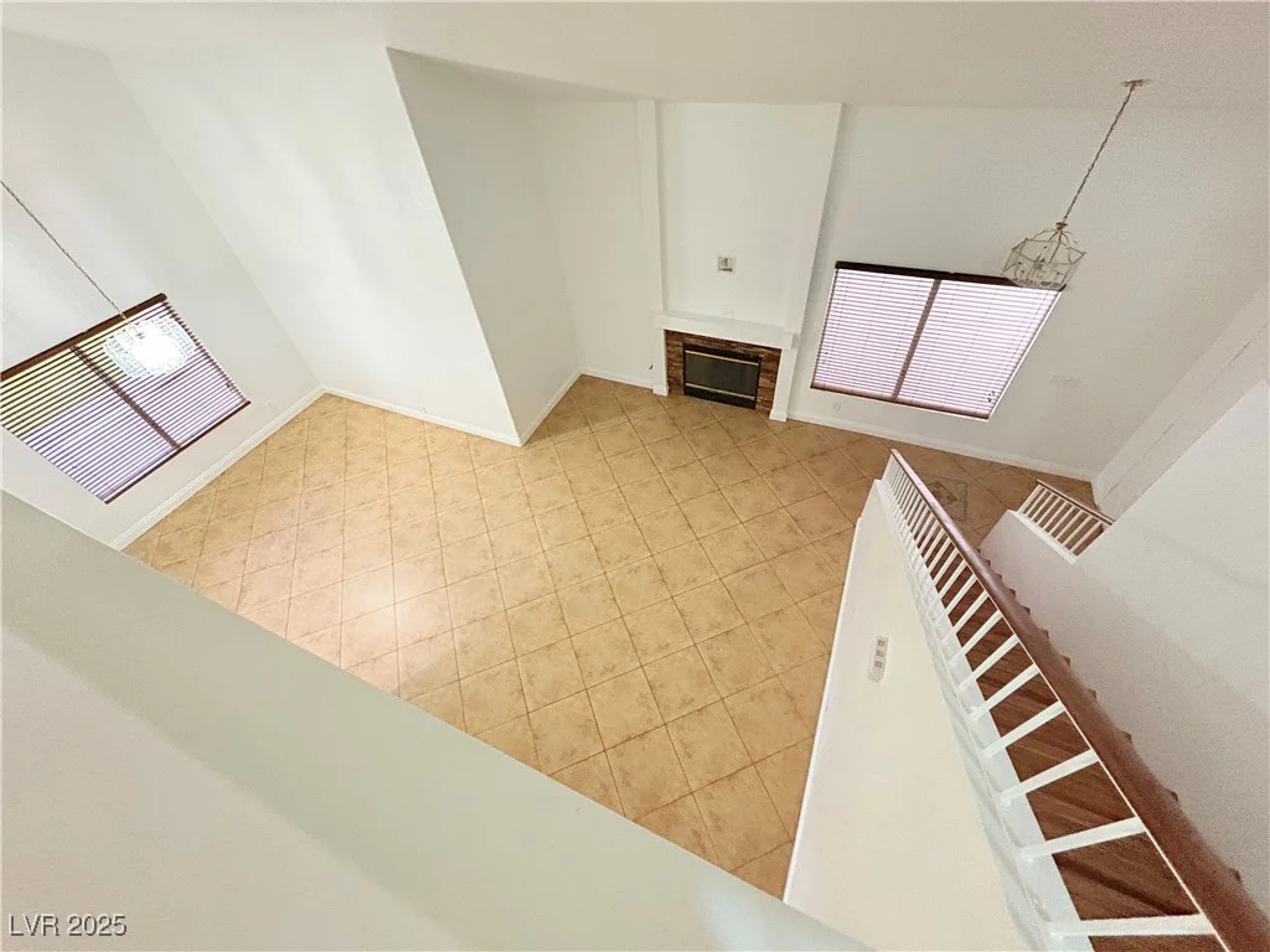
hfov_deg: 102.1
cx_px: 635
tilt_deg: -47.1
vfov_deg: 85.7
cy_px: 476
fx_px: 514
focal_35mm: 14
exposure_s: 1/60
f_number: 2.2
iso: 800
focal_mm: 2.22
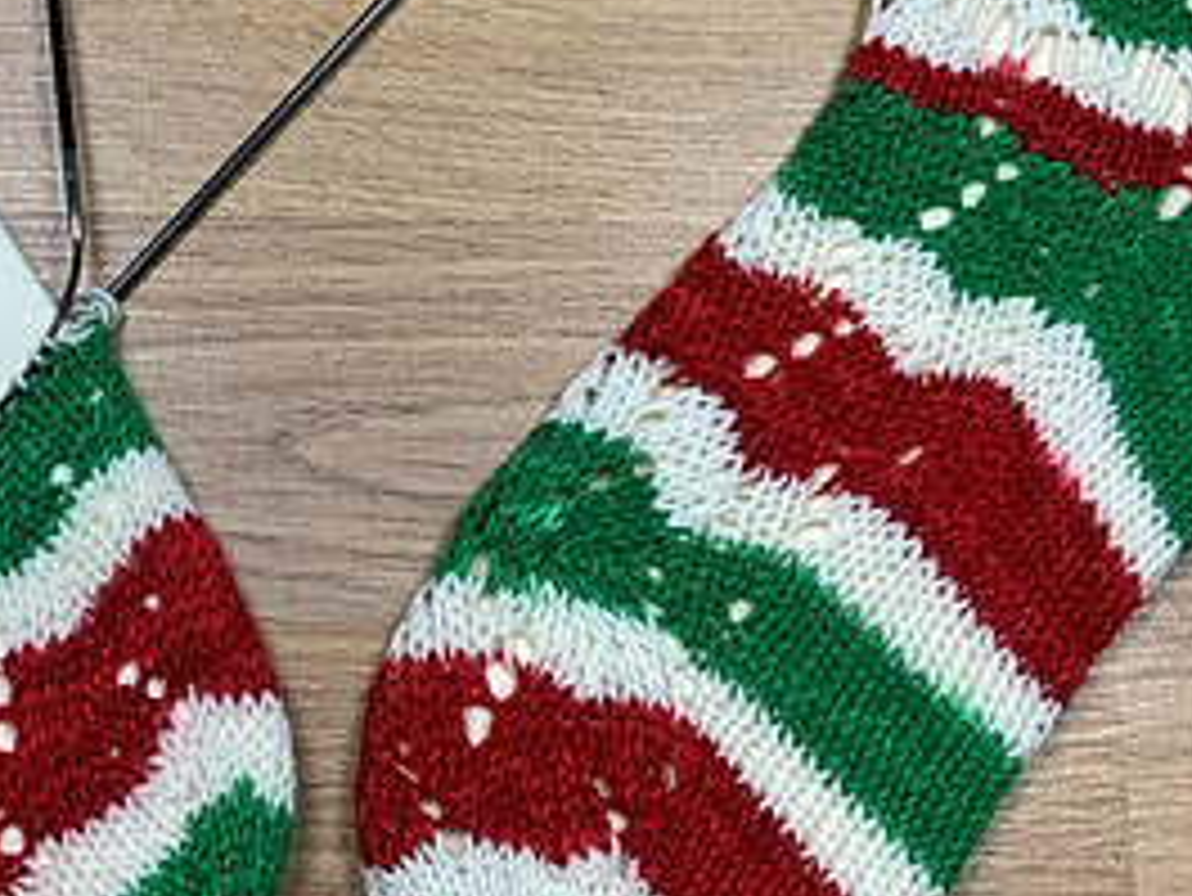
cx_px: 310
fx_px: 2412
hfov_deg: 27.4
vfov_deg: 20.6
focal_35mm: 70
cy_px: 108
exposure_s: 1/100
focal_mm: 3
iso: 20
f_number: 1.8
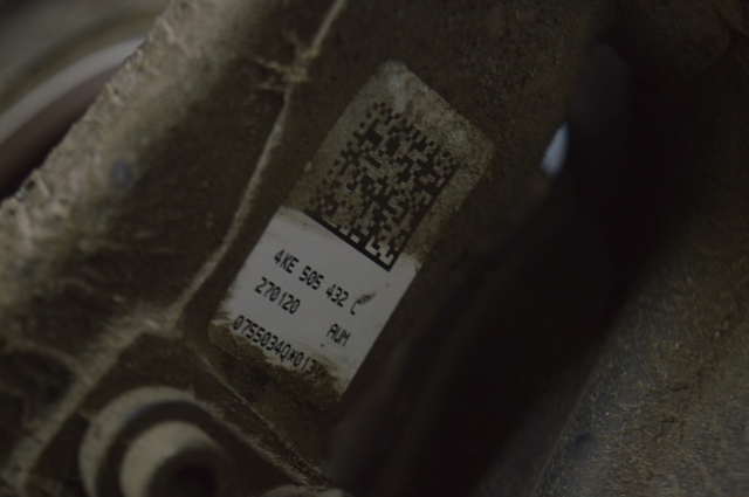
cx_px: 374
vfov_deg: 16.5
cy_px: 248
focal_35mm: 82
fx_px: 1714
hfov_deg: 24.6
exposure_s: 1/25
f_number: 5.6
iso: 400
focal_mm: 55
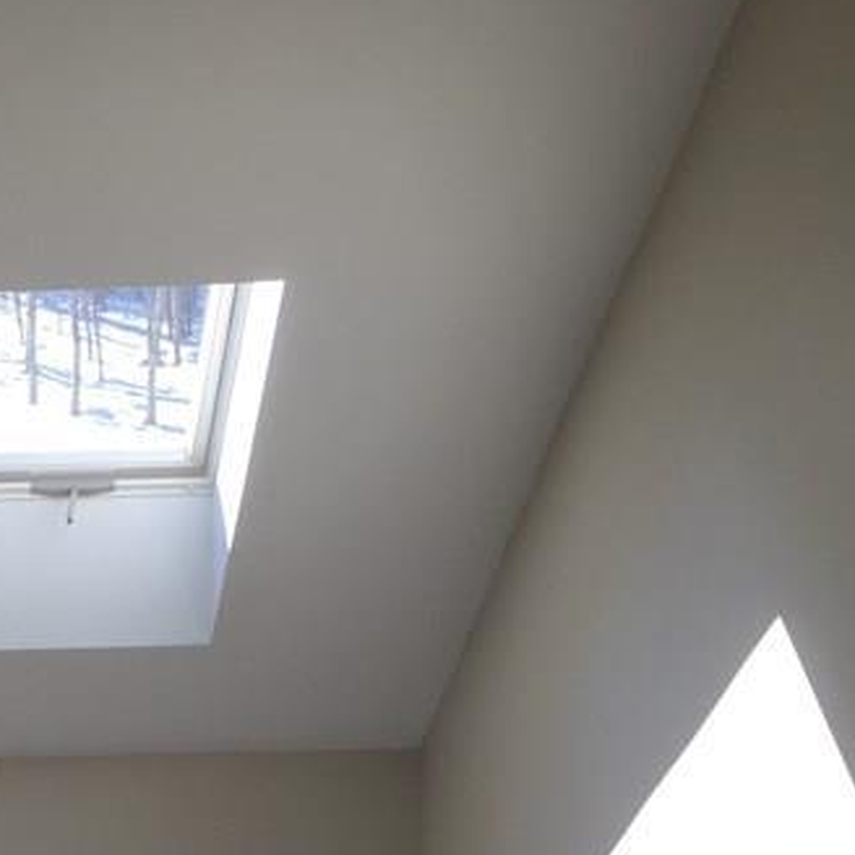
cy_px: 923
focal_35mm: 80
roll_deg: +1.0
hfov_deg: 20.6
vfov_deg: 20.7
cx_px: -99
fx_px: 2236
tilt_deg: -19.0
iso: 32
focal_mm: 4.15
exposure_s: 1/260
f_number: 2.2
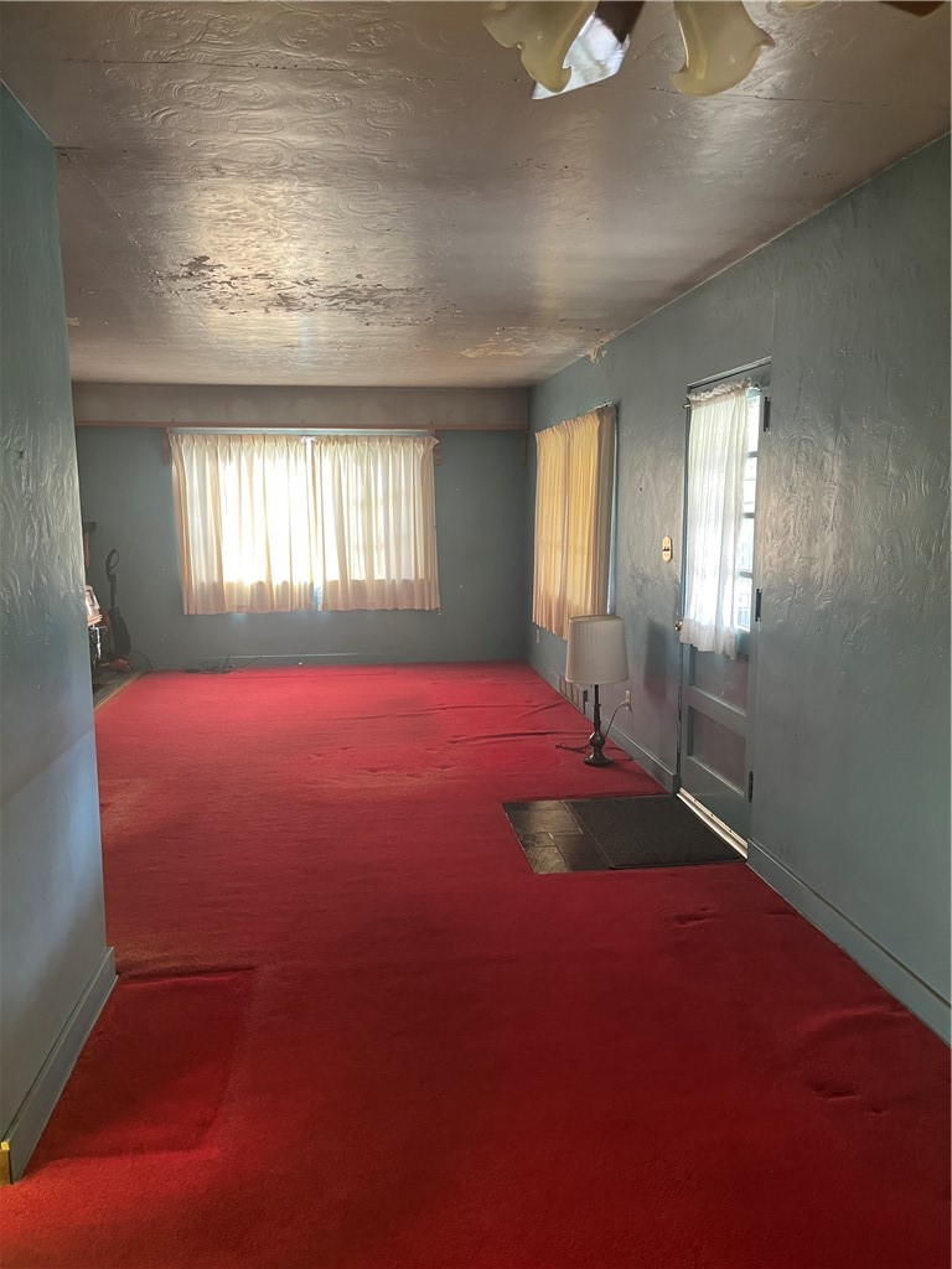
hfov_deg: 53.1
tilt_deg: -7.7
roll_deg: +0.8
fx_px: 953
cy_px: 634
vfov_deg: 67.3
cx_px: 476
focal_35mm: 26
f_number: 1.6
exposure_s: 1/60
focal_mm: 5.1
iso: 160
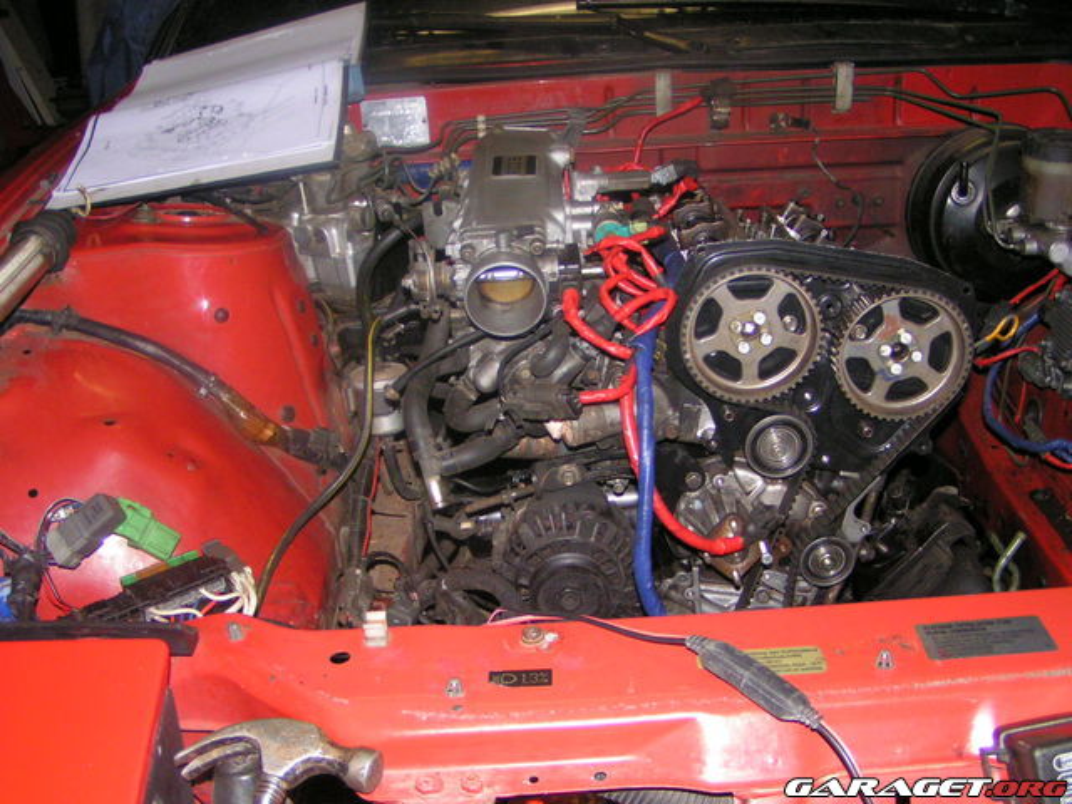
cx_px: 536
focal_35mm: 38
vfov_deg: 37.7
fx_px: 1177
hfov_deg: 49.0
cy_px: 402
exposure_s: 1/40
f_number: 2.8
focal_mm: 5.8
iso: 200
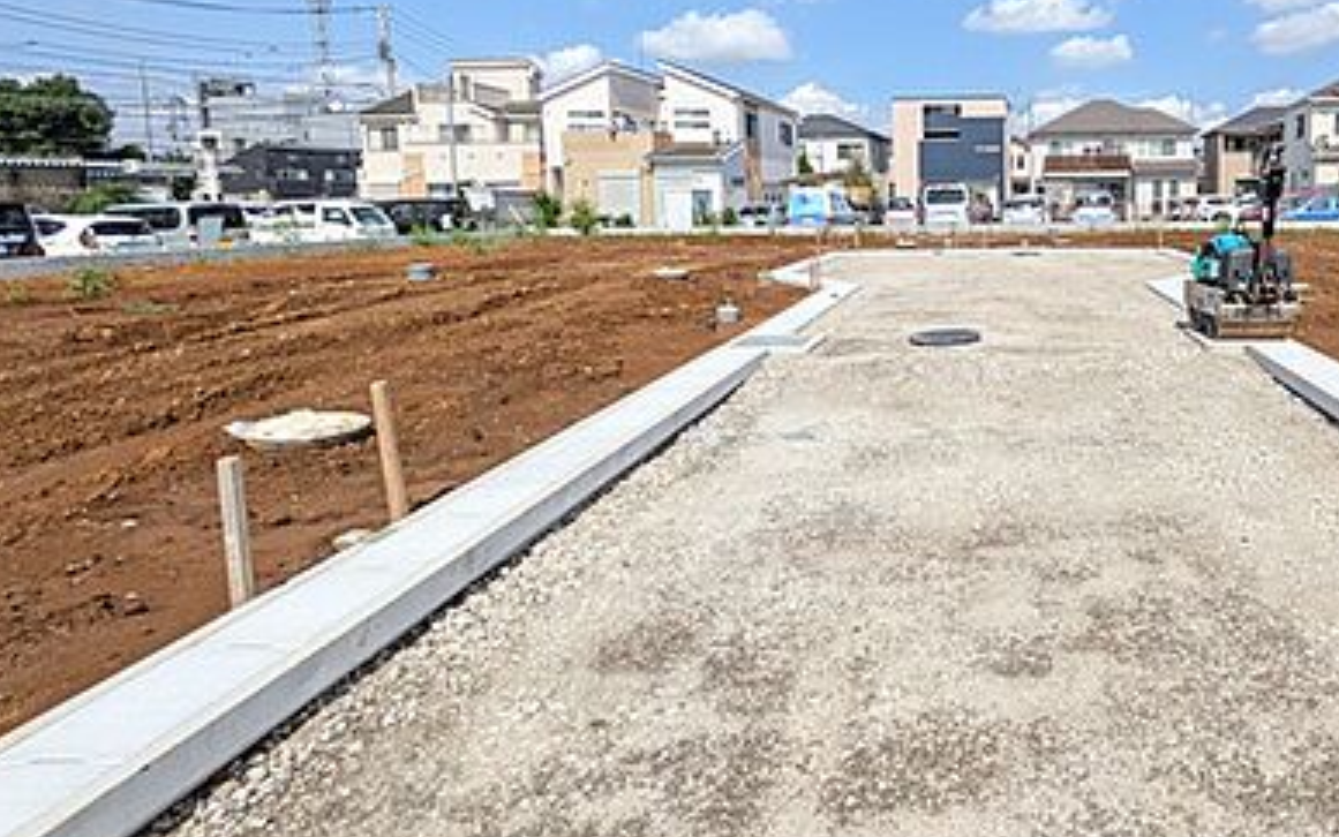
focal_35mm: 23
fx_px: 839
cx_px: 993
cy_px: 284
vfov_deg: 52.1
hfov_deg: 72.2
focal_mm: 1.83
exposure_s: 1/2747
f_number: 2.2
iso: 92
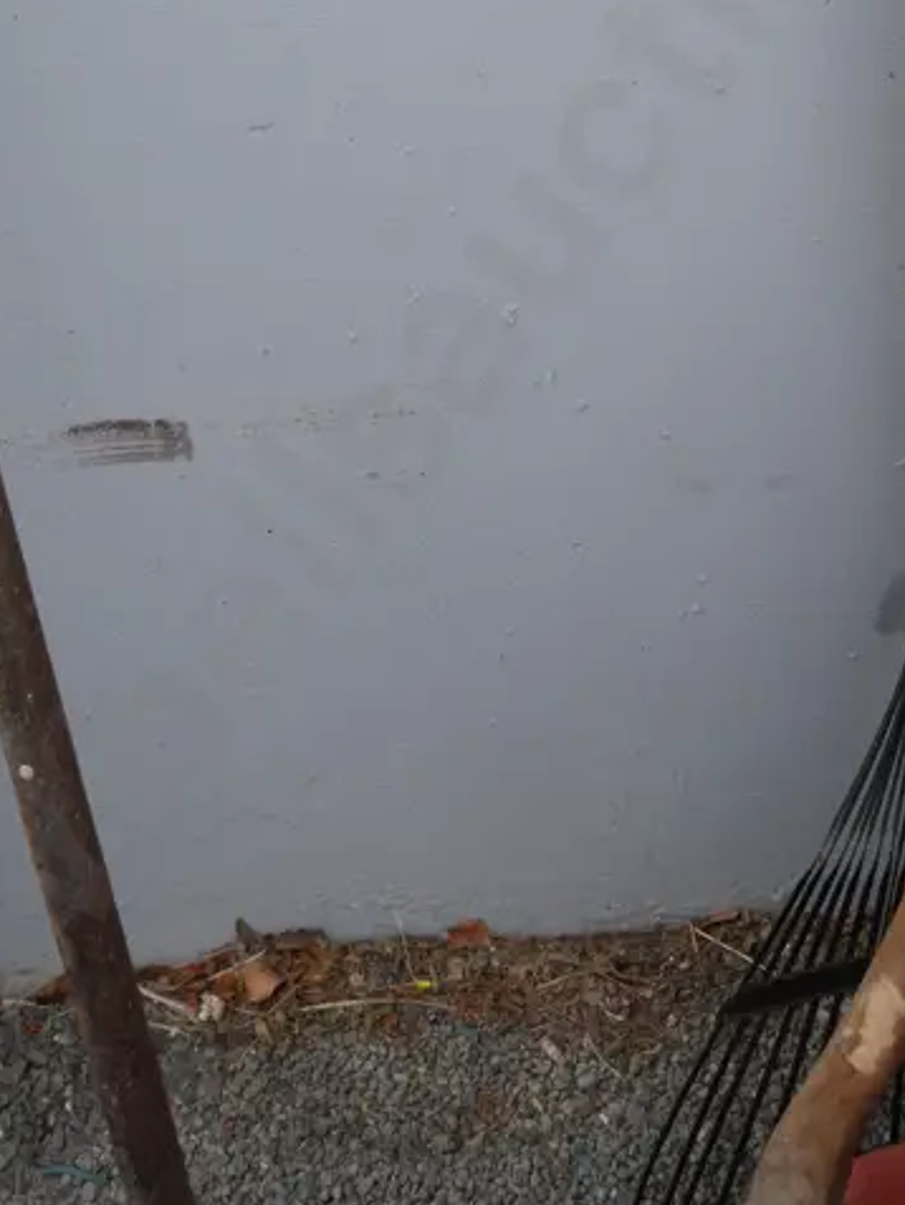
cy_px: 225
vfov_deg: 26.1
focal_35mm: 73
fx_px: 2544
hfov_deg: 20.1
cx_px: 550
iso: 200
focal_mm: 17
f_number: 4.5
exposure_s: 1/250
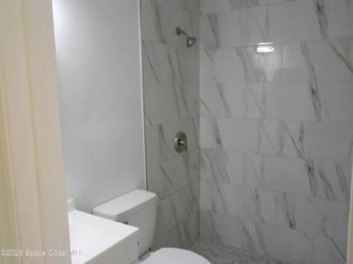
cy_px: 132
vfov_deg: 46.7
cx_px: 176
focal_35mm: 30
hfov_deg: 60.0
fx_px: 306
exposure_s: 1/100
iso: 800
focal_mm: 5.3
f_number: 3.8
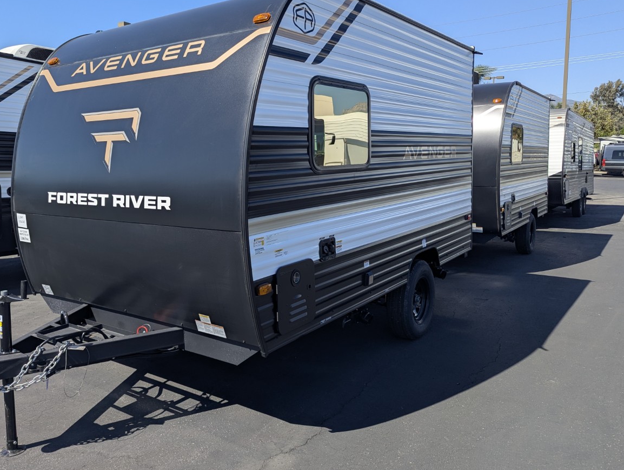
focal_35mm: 29
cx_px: 265
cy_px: 198
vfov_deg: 48.2
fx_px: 524
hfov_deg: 61.3
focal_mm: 6.81
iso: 41
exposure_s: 1/2096
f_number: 1.85
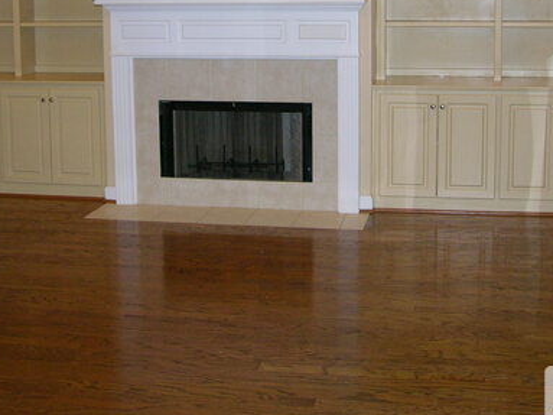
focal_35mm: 61
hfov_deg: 31.7
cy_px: 62
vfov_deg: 23.5
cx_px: 297
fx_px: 974
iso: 200
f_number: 2.8
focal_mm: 8.9
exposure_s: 1/60.1
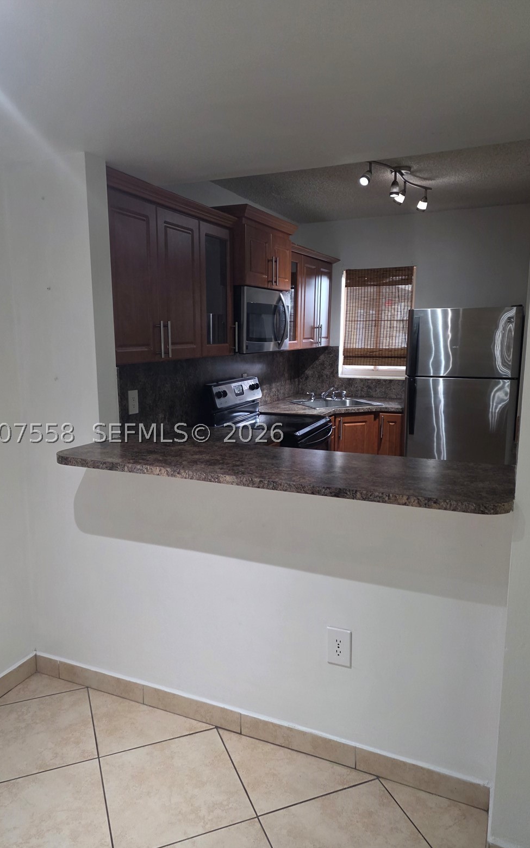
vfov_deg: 72.5
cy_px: 433
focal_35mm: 25
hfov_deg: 49.3
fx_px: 578
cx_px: 252
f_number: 1.7
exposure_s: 1/120
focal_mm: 6.25
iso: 400
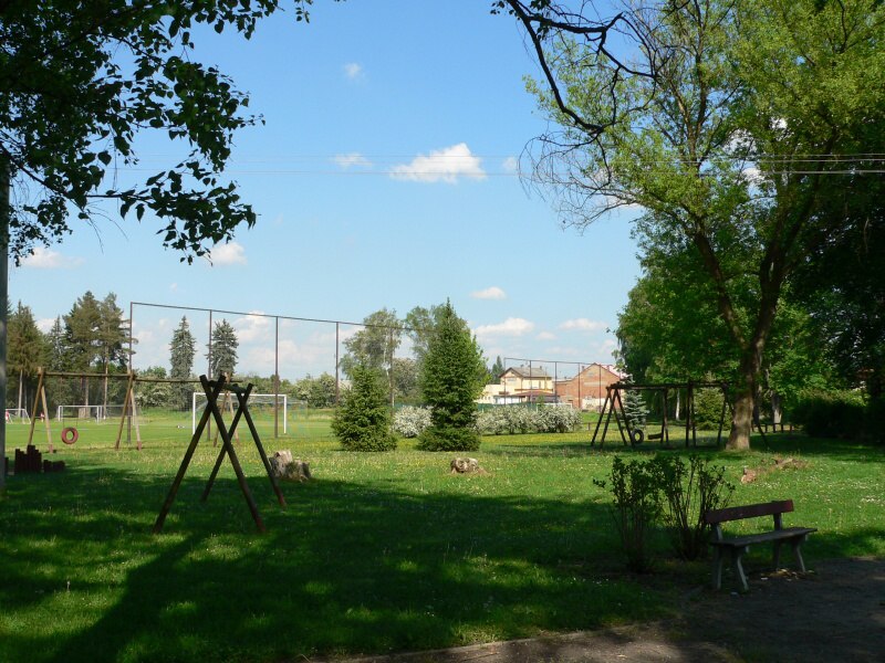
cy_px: 332
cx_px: 442
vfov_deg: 36.0
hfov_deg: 46.8
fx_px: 1023
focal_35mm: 40
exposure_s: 1/500
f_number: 4
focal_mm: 6.6
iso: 80
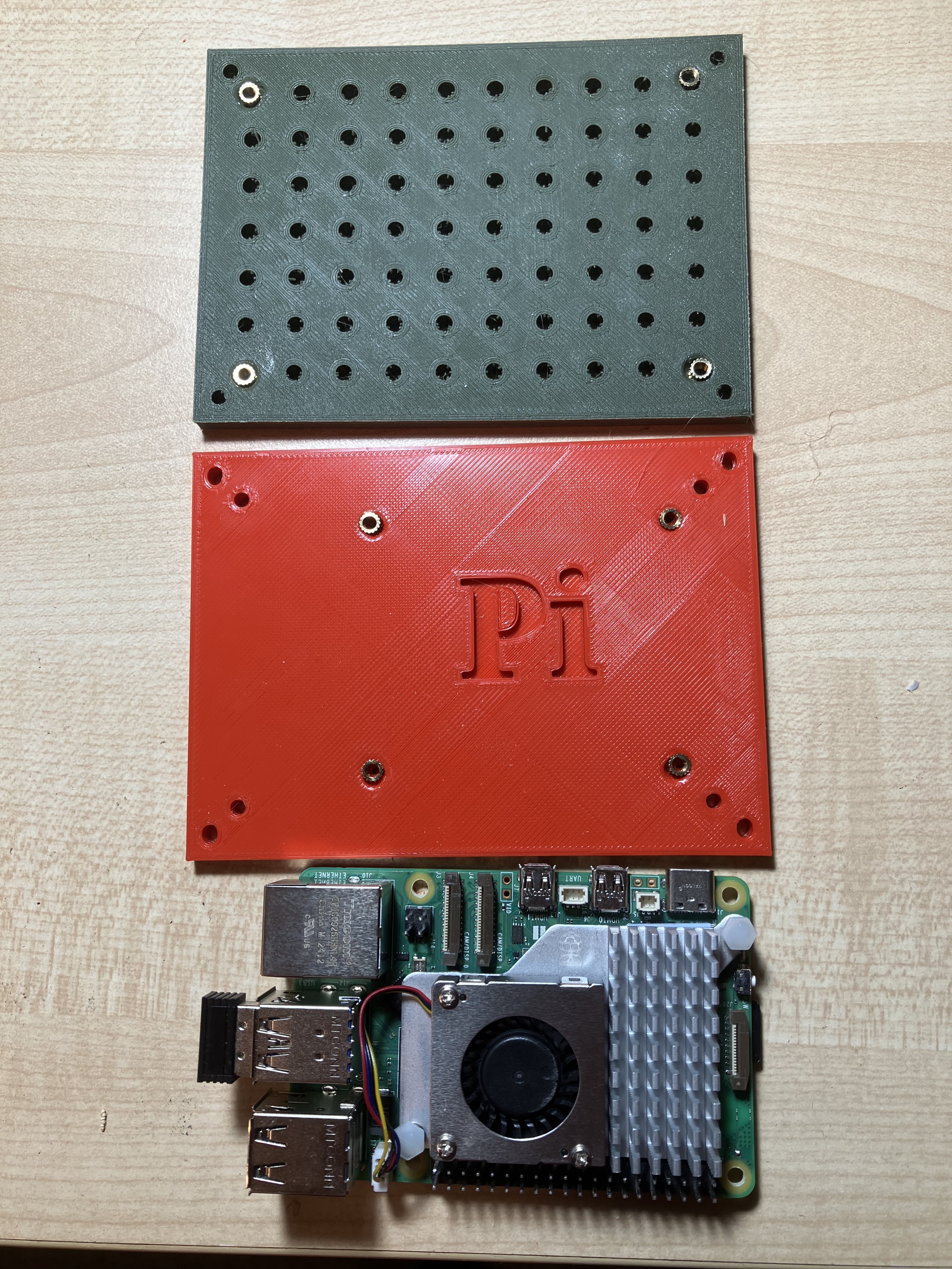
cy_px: 634
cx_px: 476
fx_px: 1027
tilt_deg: -82.5
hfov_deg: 49.7
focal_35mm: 28
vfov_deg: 63.4
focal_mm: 3.99
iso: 25
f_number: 1.8
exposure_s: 1/116
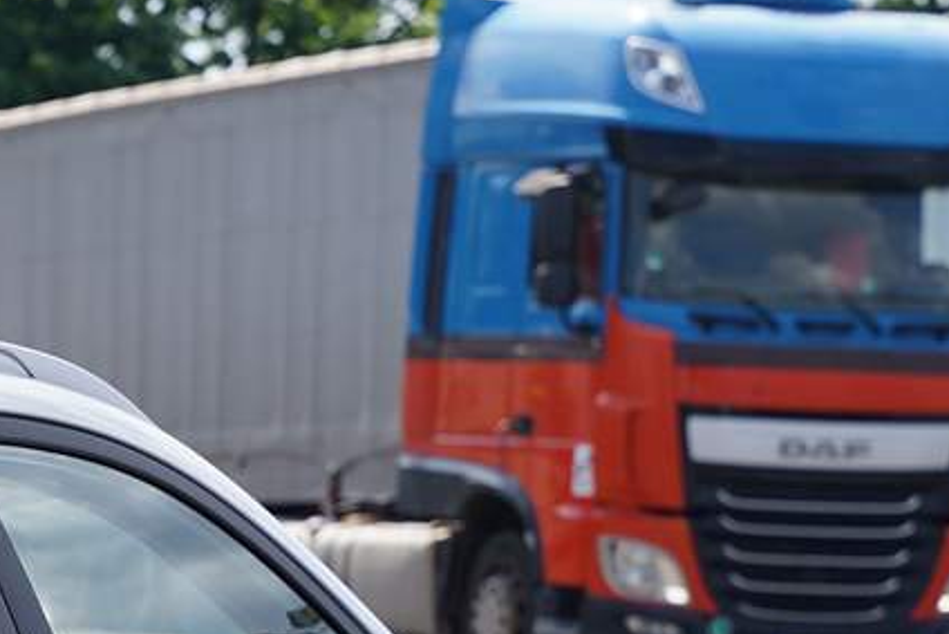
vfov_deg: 4.6
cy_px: 1129
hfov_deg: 6.8
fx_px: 7831
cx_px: -761
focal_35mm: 297
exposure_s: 1/320
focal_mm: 70
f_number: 5.6
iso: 100
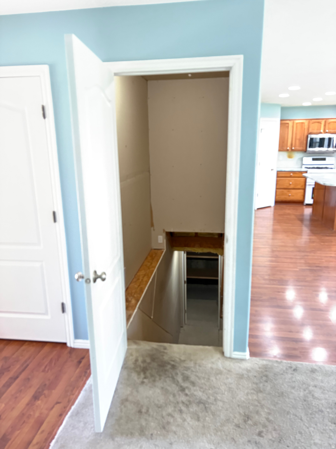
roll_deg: +0.5
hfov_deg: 53.1
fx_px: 336
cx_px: 168
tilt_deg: -13.1
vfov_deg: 67.3
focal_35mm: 26
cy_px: 224
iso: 500
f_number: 1.6
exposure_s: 1/30
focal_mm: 5.96
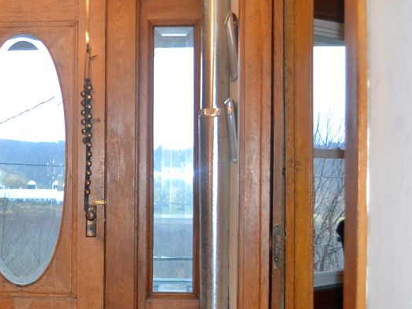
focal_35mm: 72
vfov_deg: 20.4
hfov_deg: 26.0
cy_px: 188
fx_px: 857
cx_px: 30
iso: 3200
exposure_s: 1/60
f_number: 4
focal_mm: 24
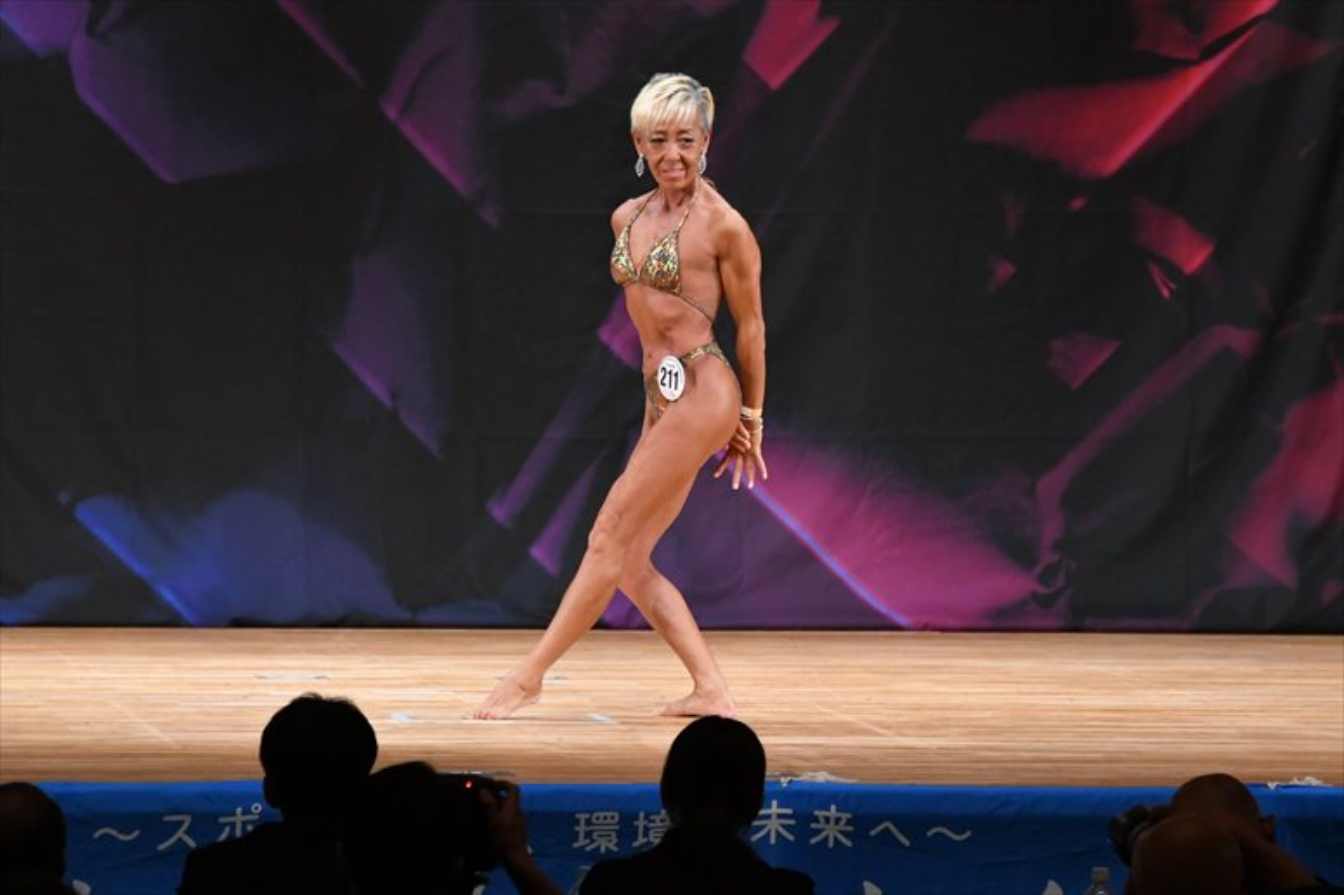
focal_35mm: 270
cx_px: 672
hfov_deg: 7.6
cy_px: 448
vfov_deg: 5.1
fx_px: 10075
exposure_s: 1/400
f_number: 5.6
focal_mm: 180
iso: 3200
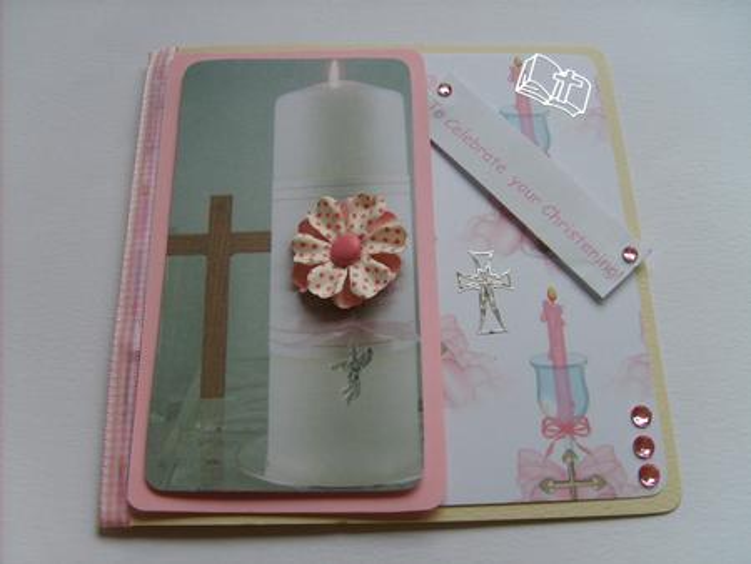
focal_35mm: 35
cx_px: 376
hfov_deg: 52.6
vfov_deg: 40.7
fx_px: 760
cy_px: 282
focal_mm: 5.8
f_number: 2.8
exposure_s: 1/180
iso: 50
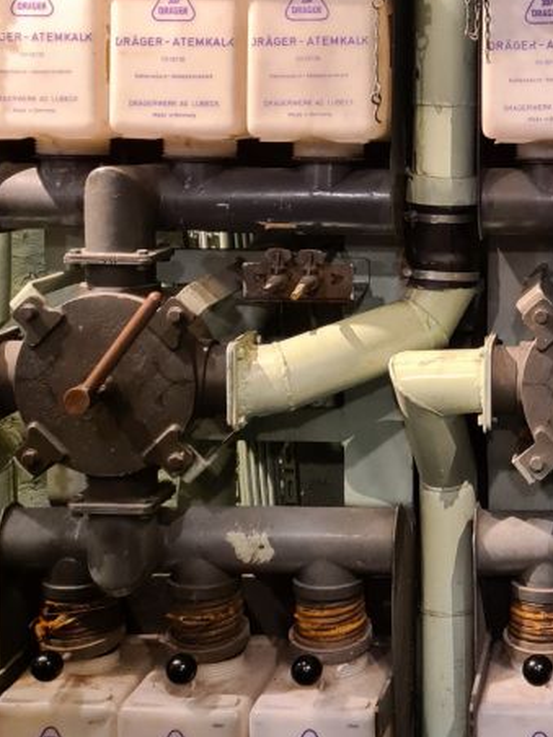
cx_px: 538
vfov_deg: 27.9
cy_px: 209
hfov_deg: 20.7
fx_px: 1470
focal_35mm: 69
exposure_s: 1/50
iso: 400
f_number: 1.8
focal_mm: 5.4
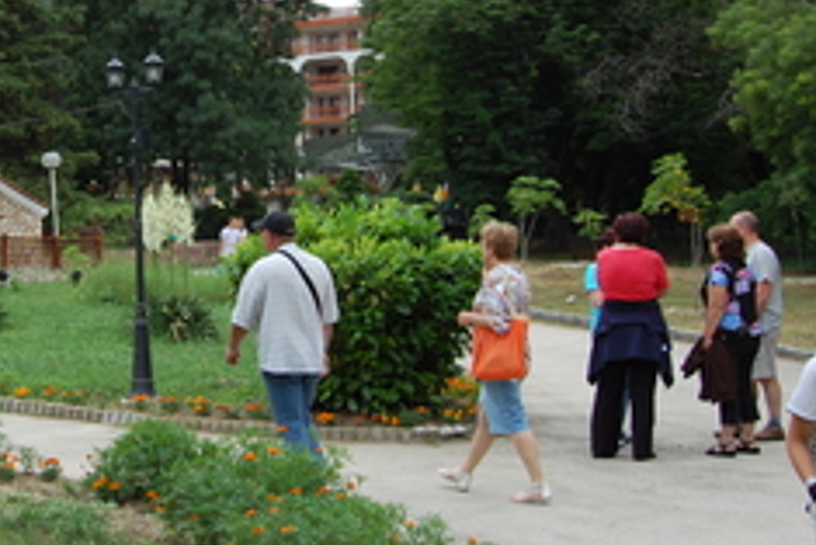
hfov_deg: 30.3
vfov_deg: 21.5
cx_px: 63
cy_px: 158
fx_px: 1429
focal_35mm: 63
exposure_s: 1/200
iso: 200
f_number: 7.1
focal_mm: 22
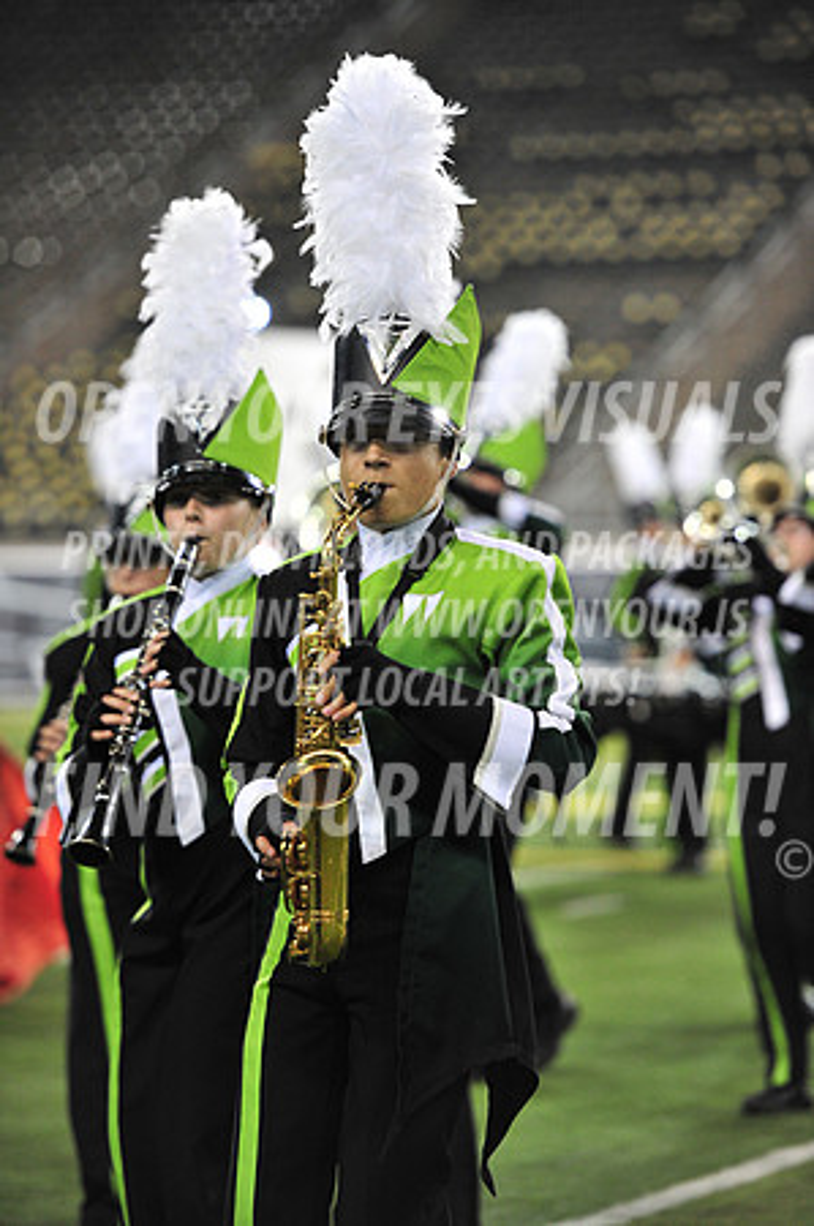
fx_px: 5439
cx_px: 407
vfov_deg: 12.9
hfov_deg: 8.6
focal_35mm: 160
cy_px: 613
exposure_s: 1/1250
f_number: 2.8
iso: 3200
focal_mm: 160
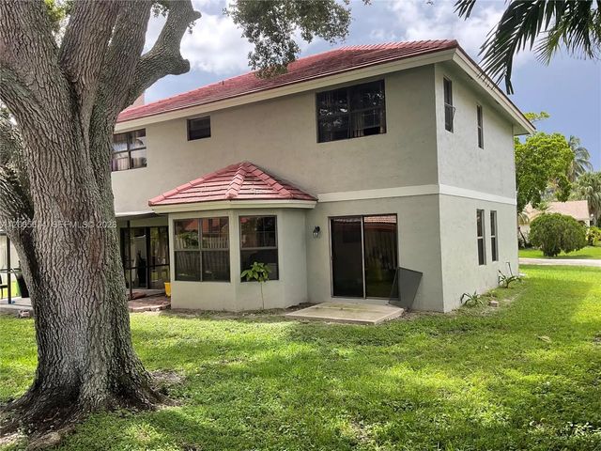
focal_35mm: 29
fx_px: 503
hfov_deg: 61.7
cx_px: 300
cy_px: 226
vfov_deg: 48.2
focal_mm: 3
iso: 16
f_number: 1.8
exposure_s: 1/370
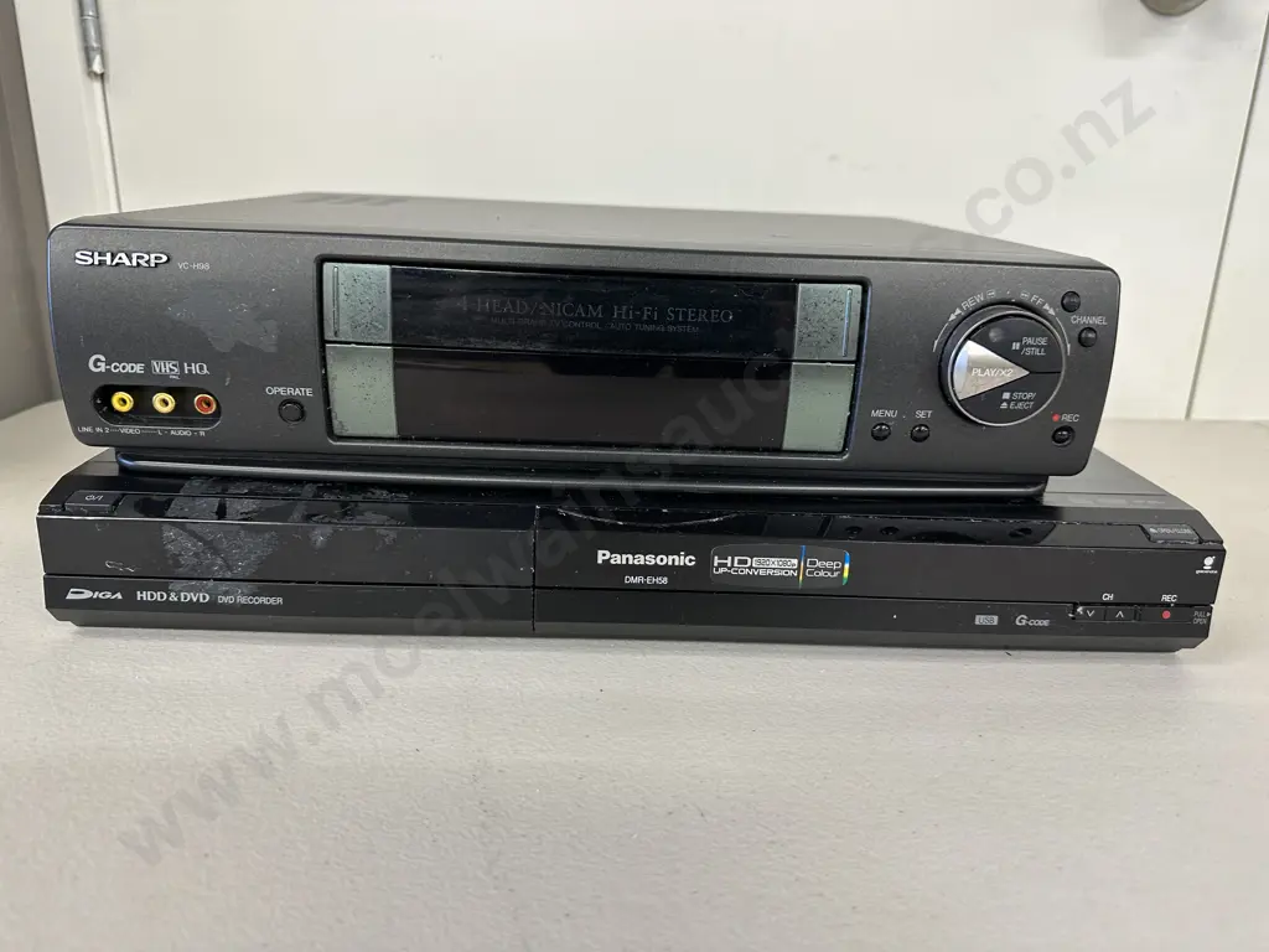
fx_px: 880
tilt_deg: -17.7
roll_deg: -0.7
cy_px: 476
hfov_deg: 71.6
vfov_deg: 56.8
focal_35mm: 24
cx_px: 634
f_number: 1.78
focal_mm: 6.86
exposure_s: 1/50
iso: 125
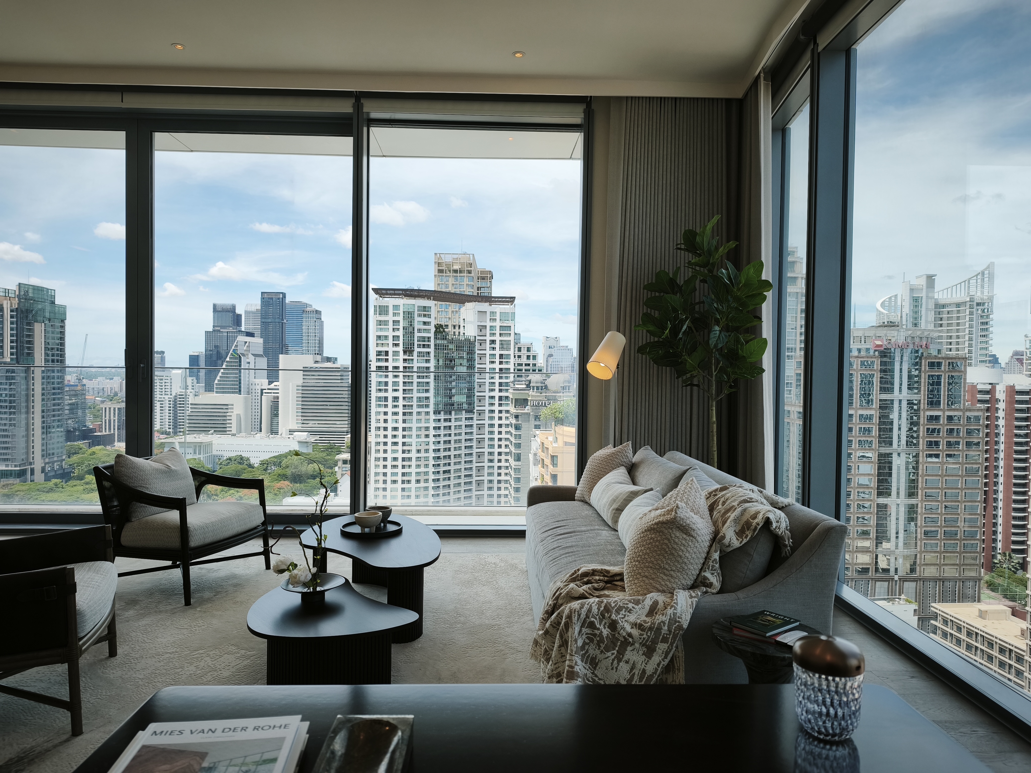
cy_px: 386
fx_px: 685
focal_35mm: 23
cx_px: 516
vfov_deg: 58.9
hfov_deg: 73.9
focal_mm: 6.45
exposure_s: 1/426
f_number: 1.62
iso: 50
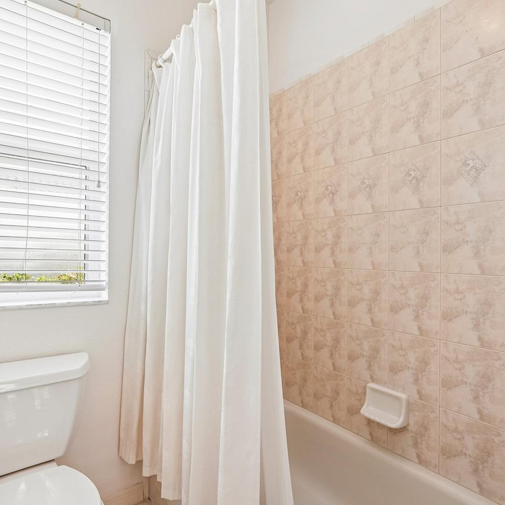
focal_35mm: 21
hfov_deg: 71.9
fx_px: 347
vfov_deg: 72.1
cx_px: 224
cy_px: 252
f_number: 8
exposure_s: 1/20
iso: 400
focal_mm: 16
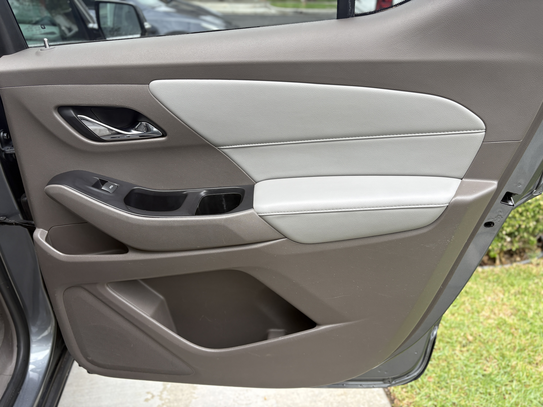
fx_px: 408
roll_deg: -1.9
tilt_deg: -30.3
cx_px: 272
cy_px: 204
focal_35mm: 26
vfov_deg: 53.1
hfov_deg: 67.3
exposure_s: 1/322
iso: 40
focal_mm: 5.96
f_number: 1.6
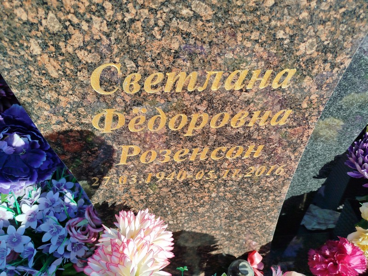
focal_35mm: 24
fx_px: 255
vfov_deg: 56.8
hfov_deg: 71.6
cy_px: 138
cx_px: 184
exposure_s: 1/735
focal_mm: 5.31
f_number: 1.7
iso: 50
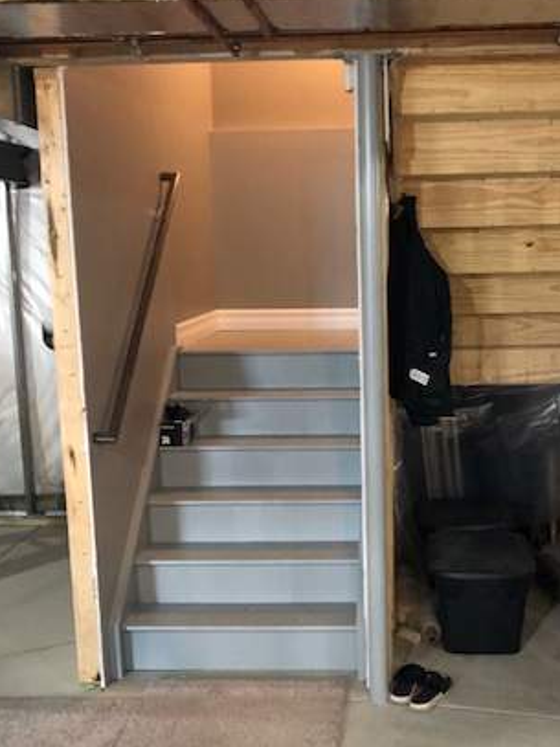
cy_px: 428
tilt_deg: -10.1
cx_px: 362
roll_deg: -0.2
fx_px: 950
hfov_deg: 32.6
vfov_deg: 42.8
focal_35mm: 44
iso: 100
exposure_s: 1/5
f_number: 1.8
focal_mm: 4
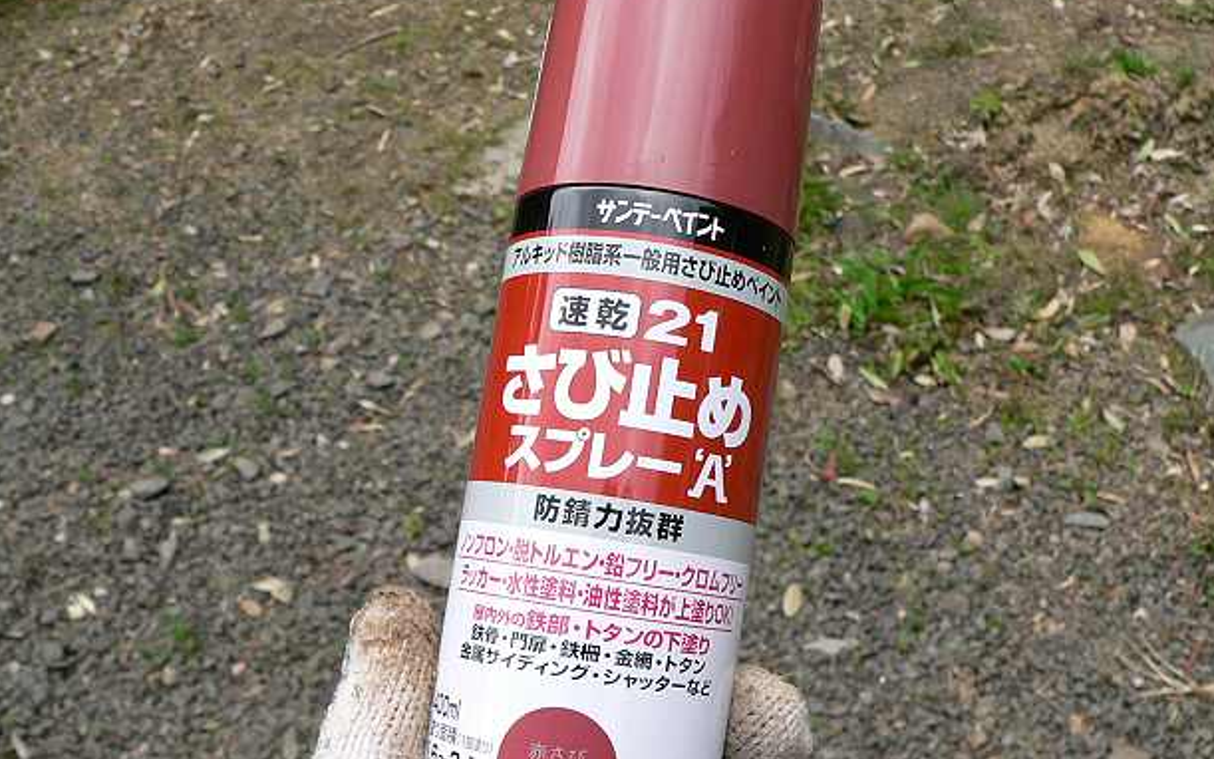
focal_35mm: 40
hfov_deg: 49.3
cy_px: 385
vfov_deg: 32.0
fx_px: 1324
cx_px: 620
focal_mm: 6
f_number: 4
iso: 80
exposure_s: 1/125
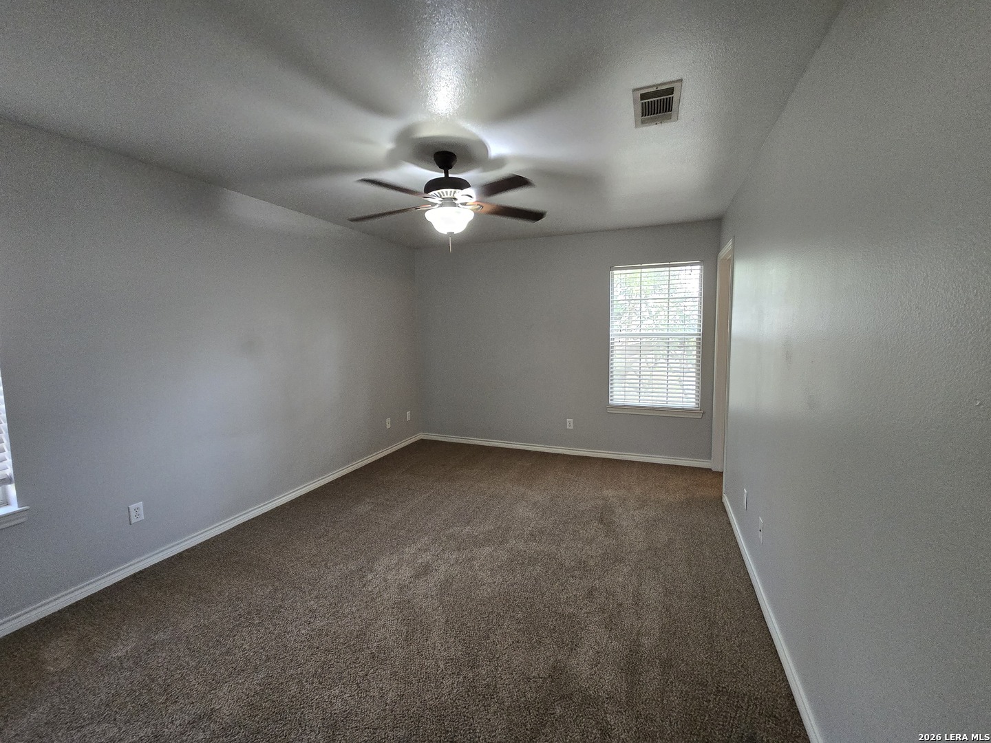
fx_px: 372
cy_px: 372
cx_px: 496
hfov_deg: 106.2
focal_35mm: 13
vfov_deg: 89.9
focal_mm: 2.2
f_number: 2.2
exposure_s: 1/60
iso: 320
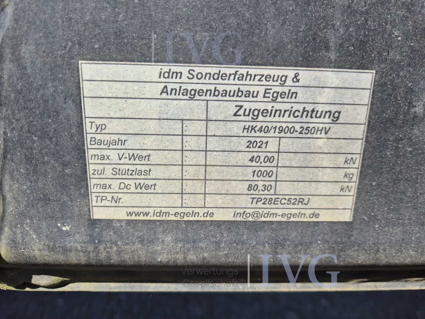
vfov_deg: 58.9
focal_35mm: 23
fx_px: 282
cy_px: 160
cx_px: 212
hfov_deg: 73.9
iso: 25
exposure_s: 1/910
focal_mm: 5.4
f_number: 1.8
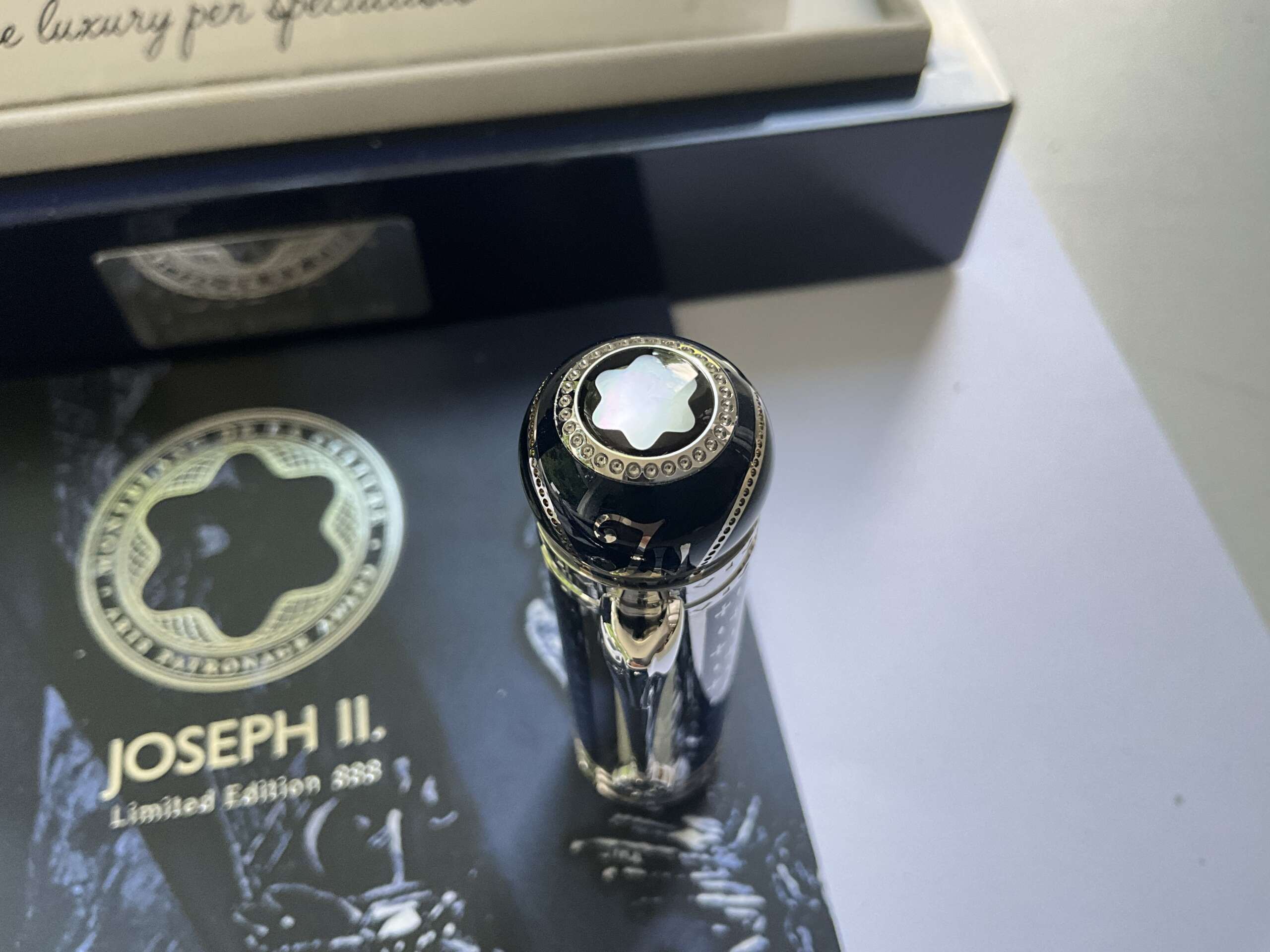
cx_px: 635
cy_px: 476
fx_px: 1064
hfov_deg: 61.7
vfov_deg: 48.2
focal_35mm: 29
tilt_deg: -57.3
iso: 64
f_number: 1.8
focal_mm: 3
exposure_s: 1/122
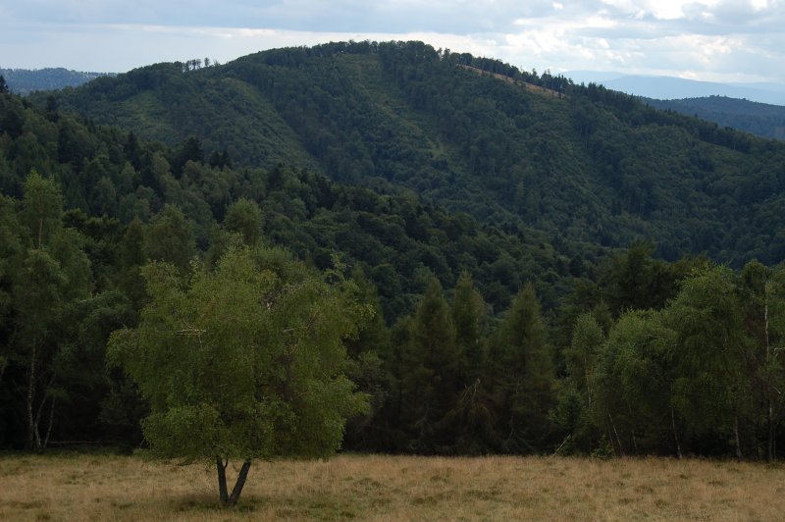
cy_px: 261
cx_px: 392
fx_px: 1373
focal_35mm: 63
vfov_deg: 21.5
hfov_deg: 31.9
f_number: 9
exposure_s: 1/200
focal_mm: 42
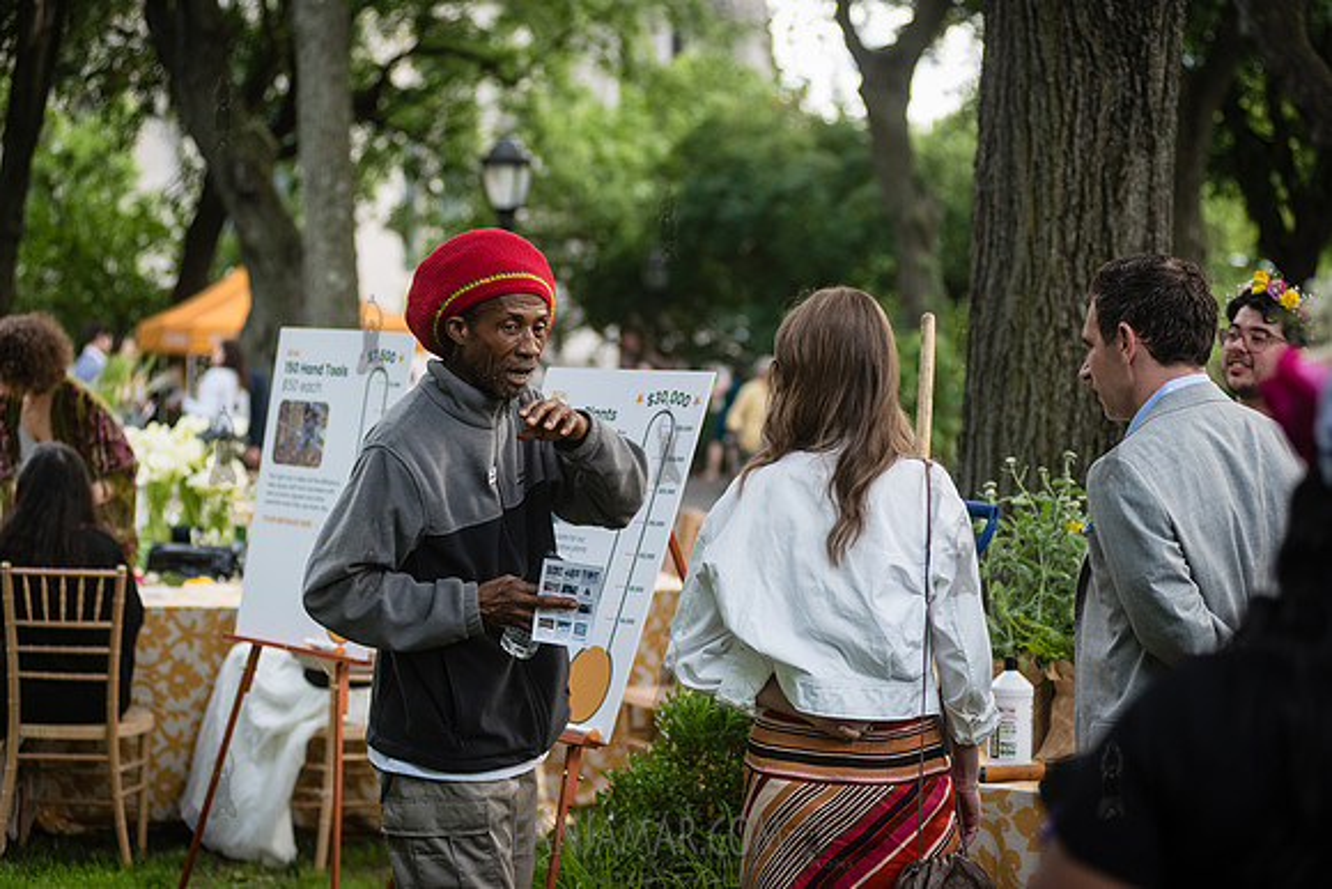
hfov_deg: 25.3
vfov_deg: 17.0
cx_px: 666
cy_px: 444
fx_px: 2968
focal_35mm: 80
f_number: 3.2
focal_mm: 80
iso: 1000
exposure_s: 1/640
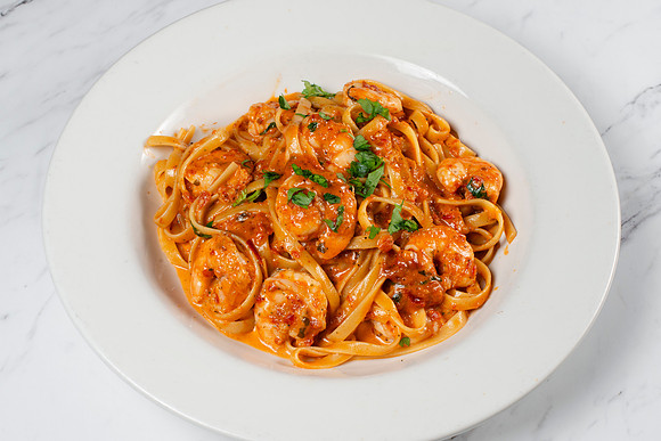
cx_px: 331
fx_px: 1052
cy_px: 225
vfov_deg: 23.7
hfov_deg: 34.9
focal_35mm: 57
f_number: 10
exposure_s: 1/200
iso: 200
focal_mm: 50
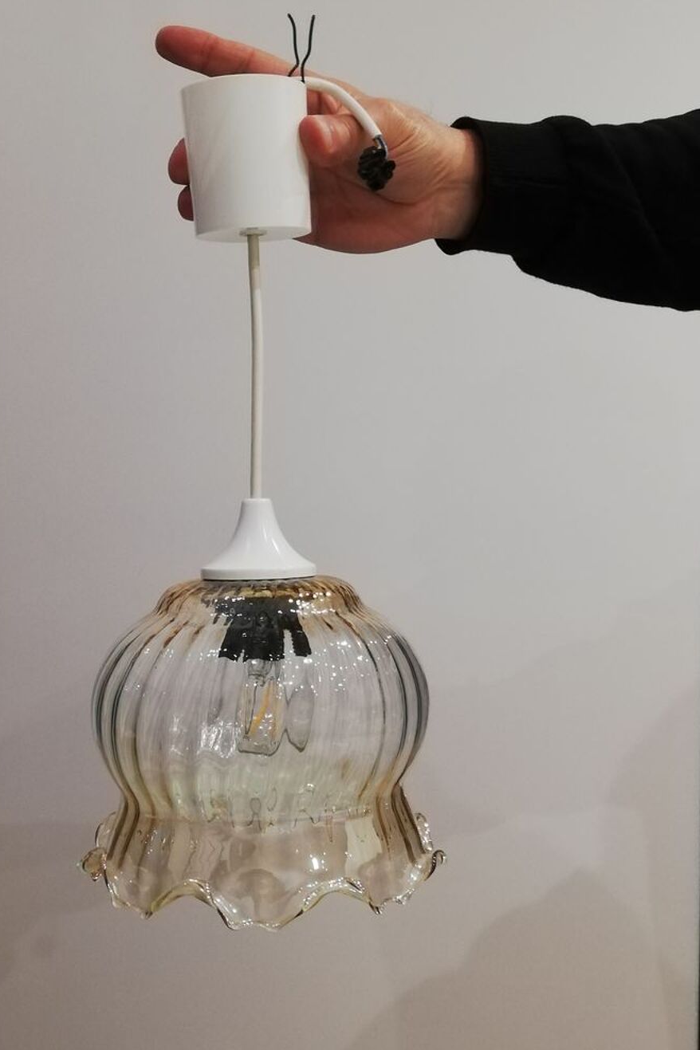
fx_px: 1167
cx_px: 327
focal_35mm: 40
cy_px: 524
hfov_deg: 33.4
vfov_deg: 48.5
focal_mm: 3.81
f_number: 2.2
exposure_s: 1/33.3
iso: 320
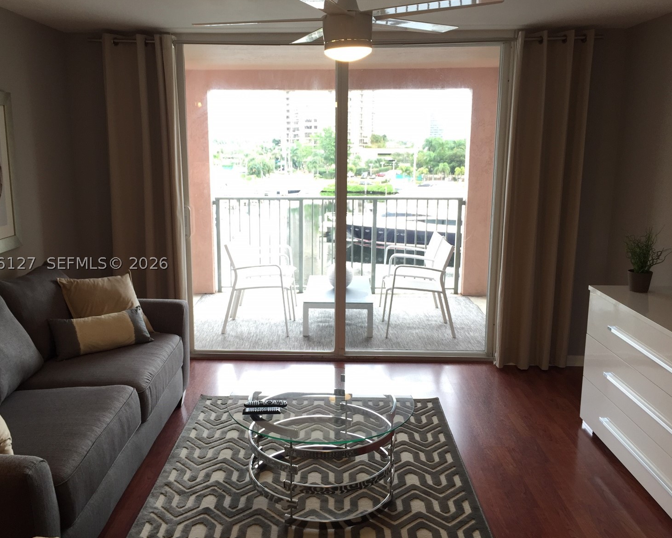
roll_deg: -0.4
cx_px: 309
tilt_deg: -11.6
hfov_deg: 57.1
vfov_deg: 47.1
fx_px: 617
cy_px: 263
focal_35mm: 31
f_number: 2.2
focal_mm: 4.15
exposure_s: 1/40
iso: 32
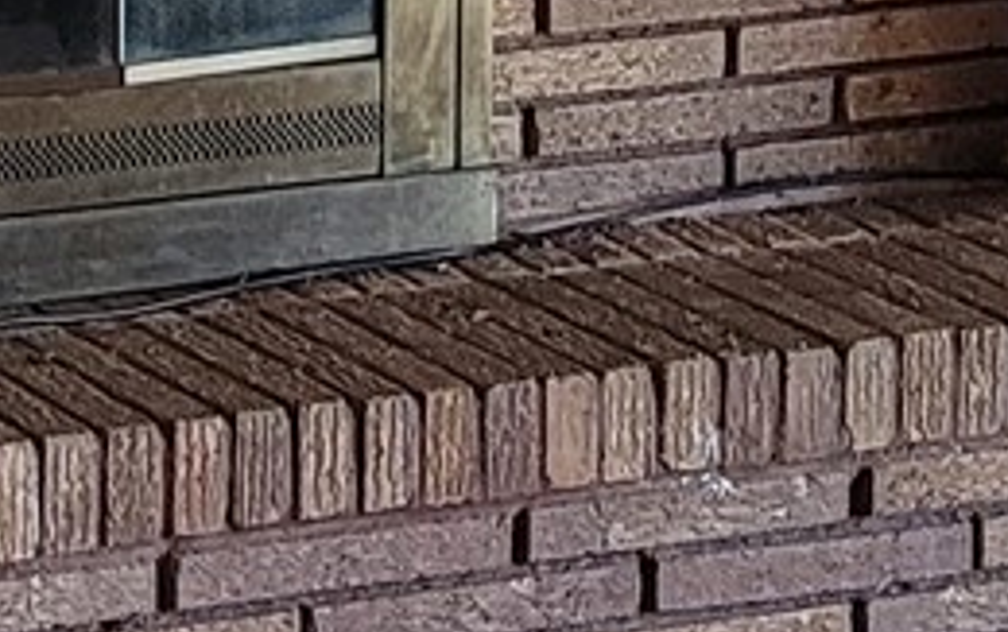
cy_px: 74
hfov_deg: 9.6
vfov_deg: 6.1
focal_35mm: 217
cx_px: 120
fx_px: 5966
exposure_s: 1/120
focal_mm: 5.4
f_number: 1.8
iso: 320
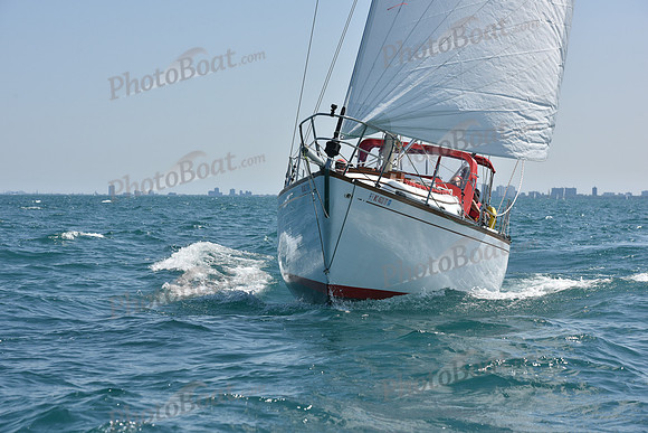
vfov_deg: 14.4
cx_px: 324
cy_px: 216
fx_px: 1710
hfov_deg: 21.5
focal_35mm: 95
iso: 250
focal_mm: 95
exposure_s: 1/1250
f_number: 8
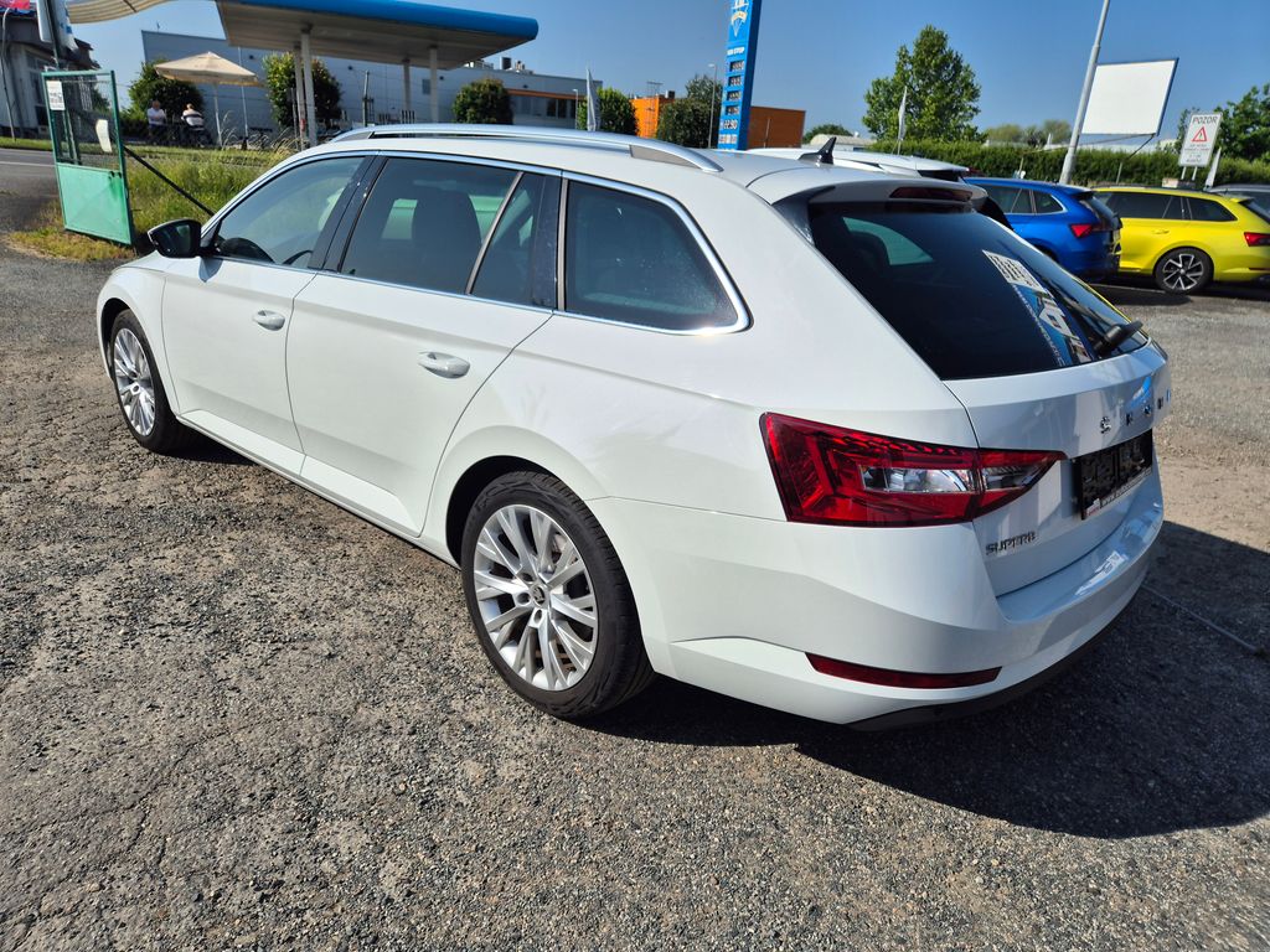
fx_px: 844
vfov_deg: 58.9
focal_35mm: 23
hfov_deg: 73.9
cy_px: 476
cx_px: 635
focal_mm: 5.4
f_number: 1.8
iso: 25
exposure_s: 1/3312
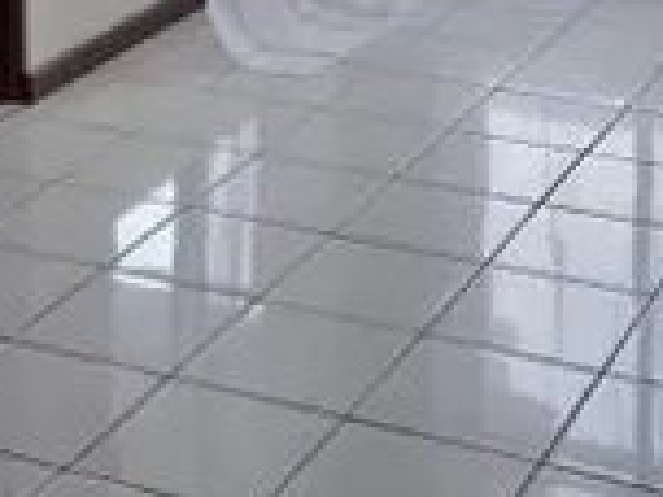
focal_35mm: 96
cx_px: 273
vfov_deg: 13.5
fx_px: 1839
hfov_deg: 20.4
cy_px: -449
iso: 80
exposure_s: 1/120
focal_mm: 5.54
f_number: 1.8
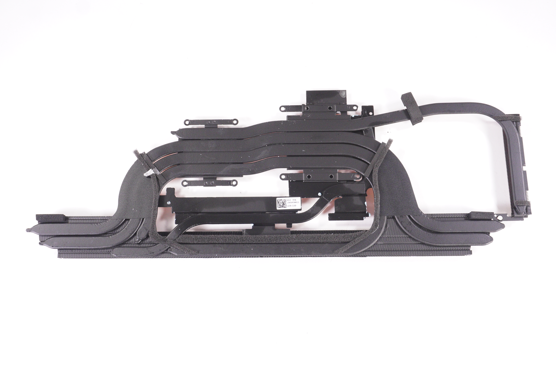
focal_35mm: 39
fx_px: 602
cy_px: 184
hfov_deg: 49.6
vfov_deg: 34.1
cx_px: 278
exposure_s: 1/320
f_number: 6.3
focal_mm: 26
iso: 1600
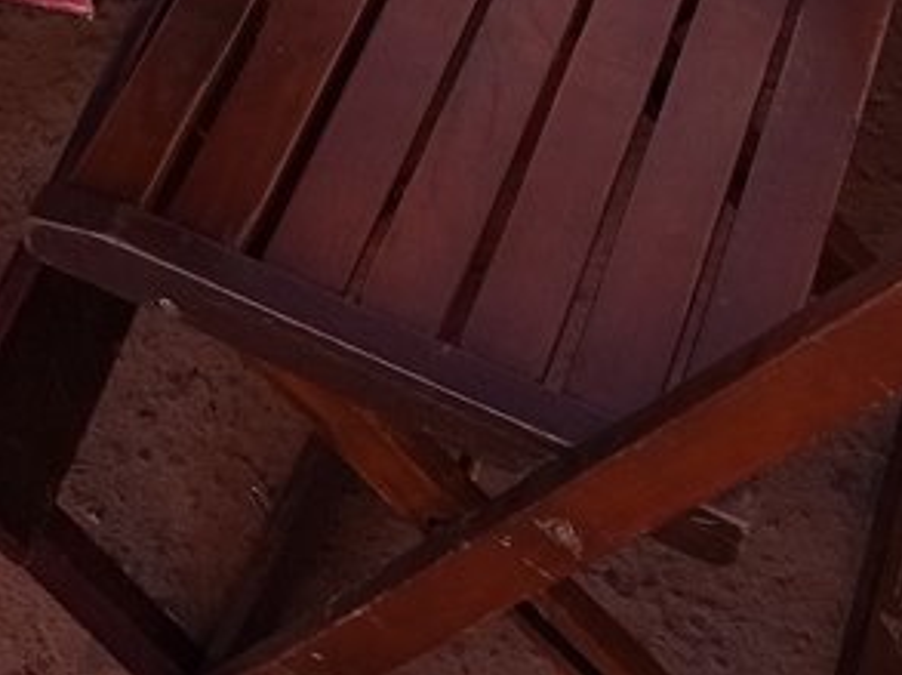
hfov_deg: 19.6
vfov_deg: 13.9
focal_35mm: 98
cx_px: 46
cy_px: -410
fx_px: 2550
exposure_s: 1/60
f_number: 1.79
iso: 168
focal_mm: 4.7
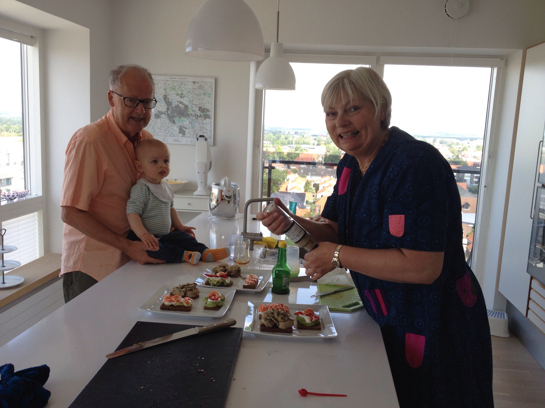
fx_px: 551
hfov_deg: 52.6
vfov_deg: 40.7
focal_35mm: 35
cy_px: 204
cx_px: 272
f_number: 2.4
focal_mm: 4.28
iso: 50
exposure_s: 1/196
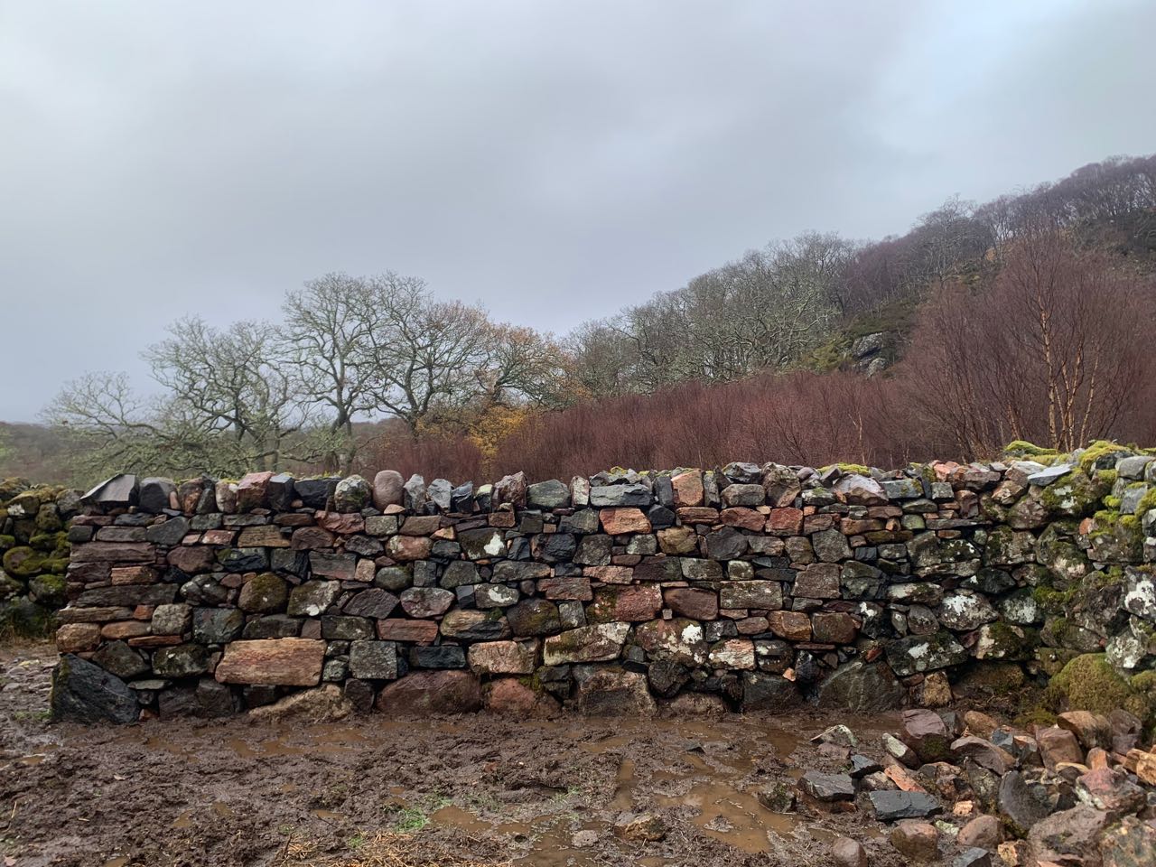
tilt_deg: +2.3
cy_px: 434
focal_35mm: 26
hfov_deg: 67.3
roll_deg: +1.0
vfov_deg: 53.1
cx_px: 578
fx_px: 868
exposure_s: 1/122
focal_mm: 4.25
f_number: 1.8
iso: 32
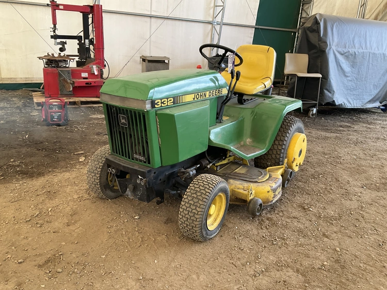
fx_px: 324
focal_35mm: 29
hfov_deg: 61.6
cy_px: 145
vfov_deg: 48.3
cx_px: 194
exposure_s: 1/122
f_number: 1.8
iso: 32
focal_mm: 3
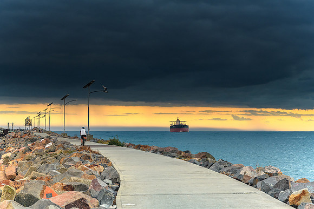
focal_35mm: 90
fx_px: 788
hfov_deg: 22.5
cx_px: 157
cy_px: 104
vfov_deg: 15.1
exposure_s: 1/4
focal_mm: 58
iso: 500
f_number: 7.1
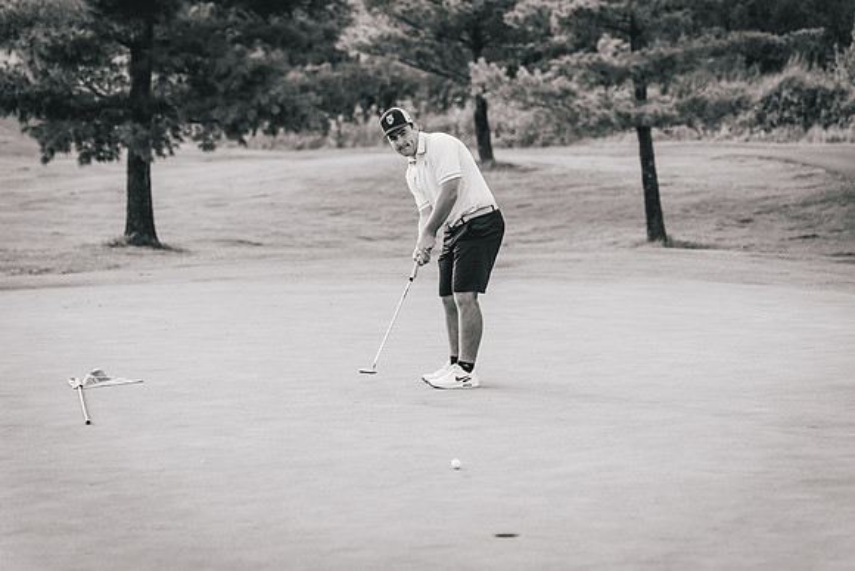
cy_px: 250
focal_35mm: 133
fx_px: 3157
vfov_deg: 10.3
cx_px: 439
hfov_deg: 15.4
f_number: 2.8
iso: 400
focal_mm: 106
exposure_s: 1/1250
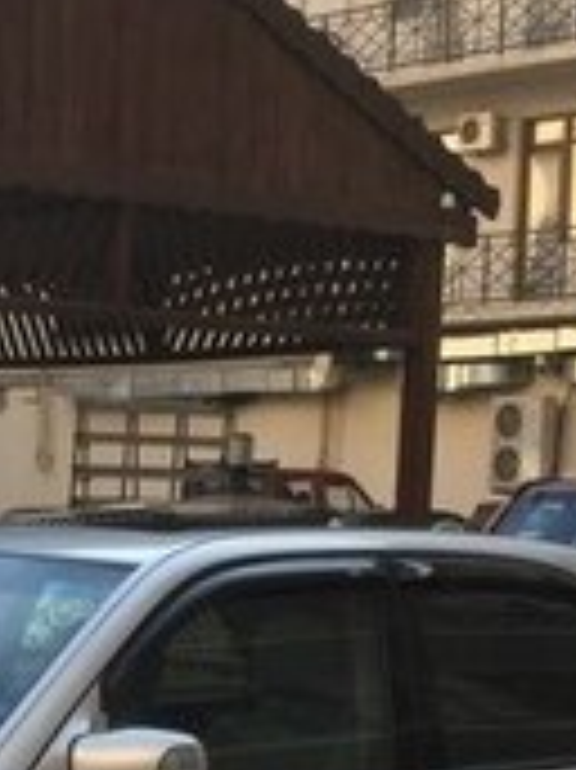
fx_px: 2488
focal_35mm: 112
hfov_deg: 13.0
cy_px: 849
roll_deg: -1.1
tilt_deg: -8.6
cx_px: -32
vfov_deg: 17.0
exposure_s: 1/324
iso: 32
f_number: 2.2
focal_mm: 4.15
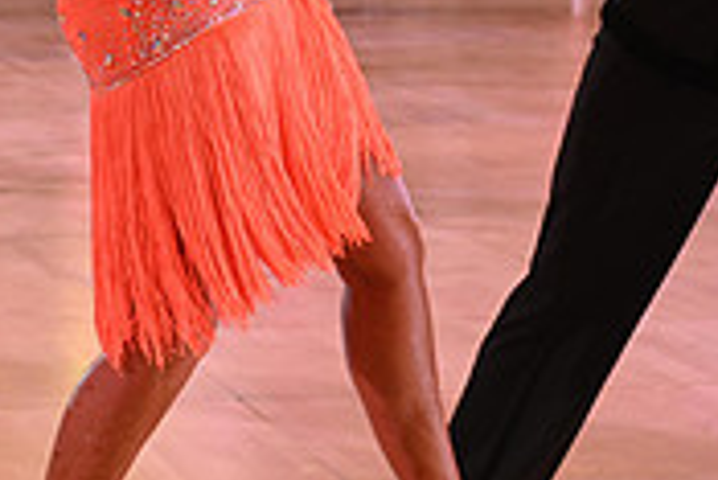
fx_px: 4631
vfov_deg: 5.9
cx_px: 513
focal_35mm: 232
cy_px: -265
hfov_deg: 8.9
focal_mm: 70
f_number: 5
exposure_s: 1/200
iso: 1600
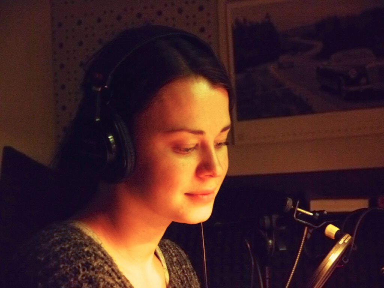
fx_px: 932
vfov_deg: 17.6
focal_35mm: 84
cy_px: 144
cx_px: 192
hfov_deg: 23.3
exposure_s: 1/50
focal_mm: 42
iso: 3200
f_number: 5.6
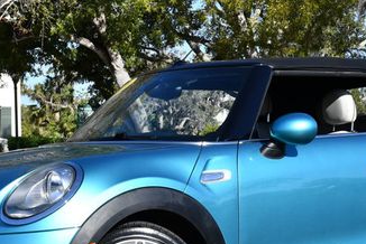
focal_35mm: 102
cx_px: 198
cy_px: 149
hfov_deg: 20.0
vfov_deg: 13.4
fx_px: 1038
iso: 110
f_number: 8
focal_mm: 26
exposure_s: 1/250
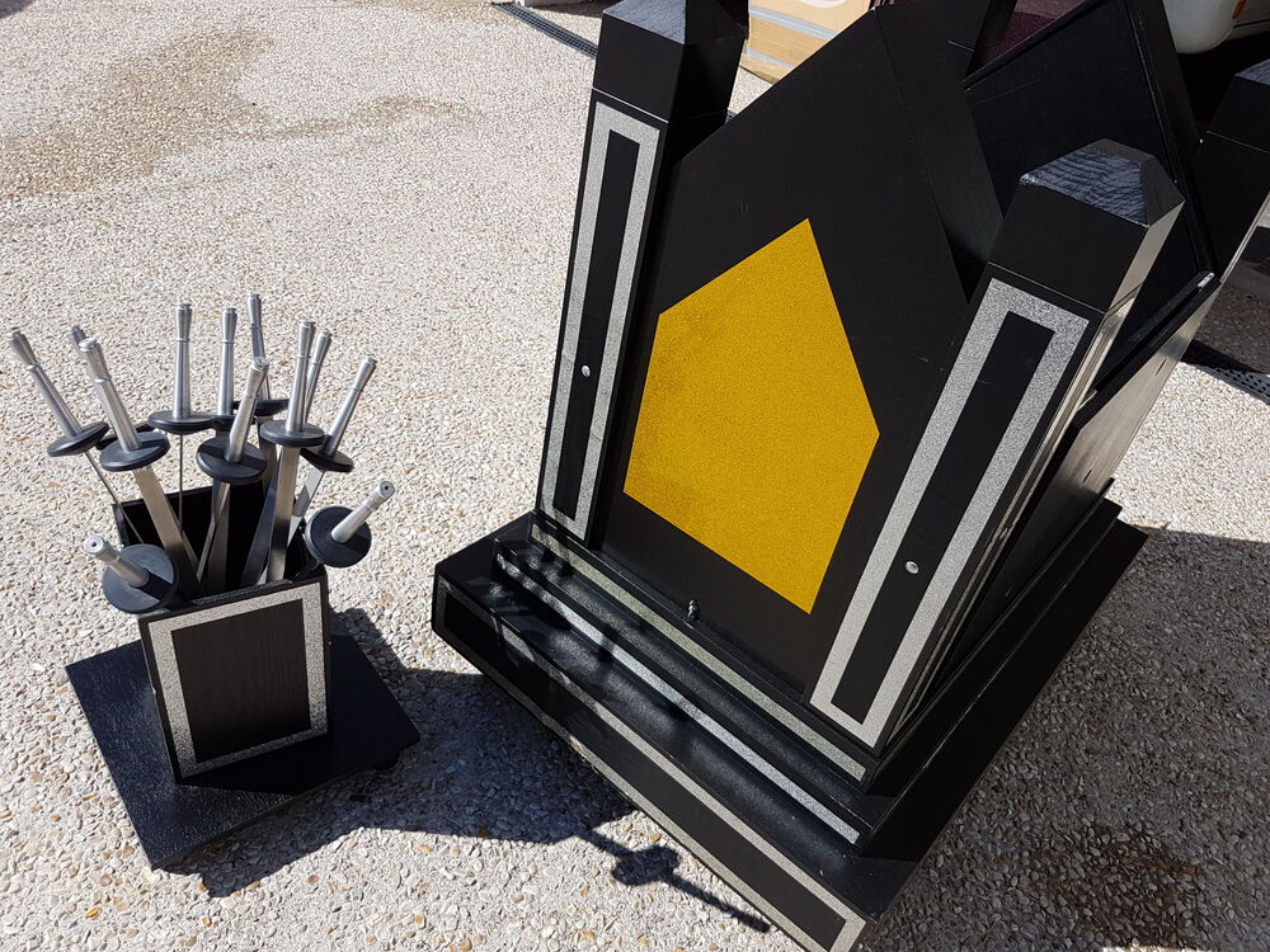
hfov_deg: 67.3
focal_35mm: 26
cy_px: 476
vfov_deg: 53.1
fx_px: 954
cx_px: 635
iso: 40
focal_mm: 4.2
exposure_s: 1/1892
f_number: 1.7
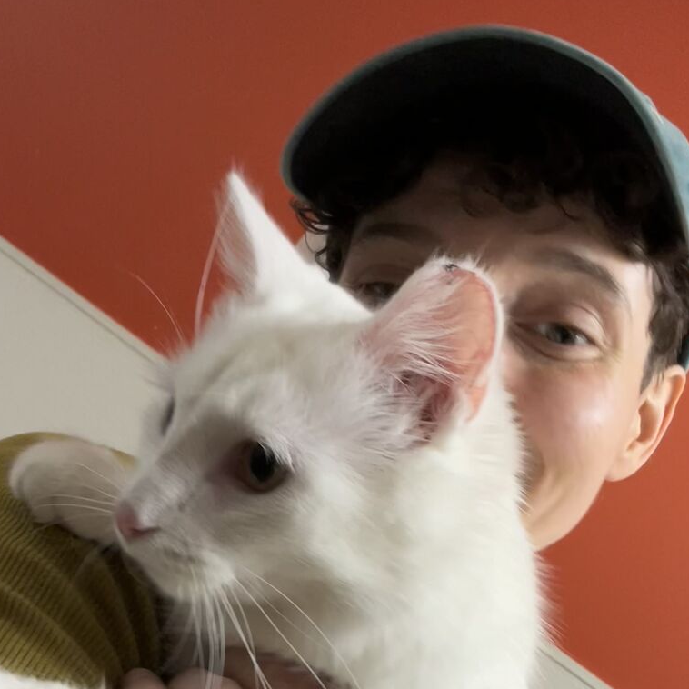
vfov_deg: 38.7
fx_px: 946
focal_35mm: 42
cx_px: 325
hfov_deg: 40.0
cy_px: 536
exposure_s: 1/60
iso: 160
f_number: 1.9
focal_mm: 2.69
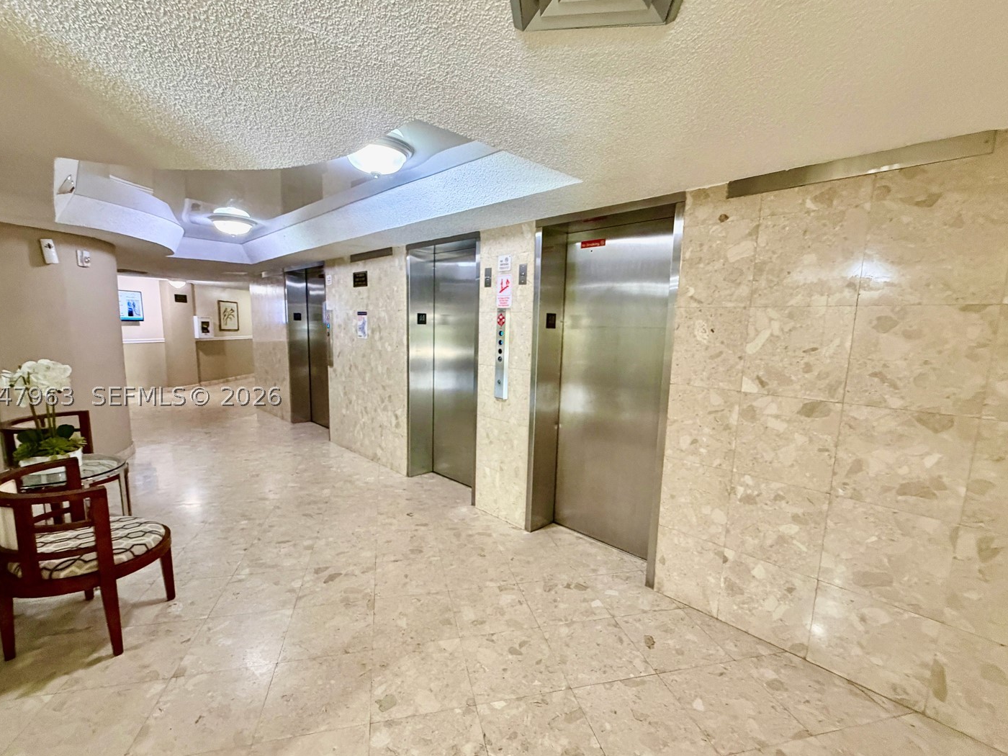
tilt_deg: -9.1
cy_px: 396
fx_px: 466
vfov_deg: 78.1
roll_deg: -0.9
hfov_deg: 94.5
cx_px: 502
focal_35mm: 16
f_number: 2.2
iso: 640
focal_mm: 2.22
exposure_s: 1/60
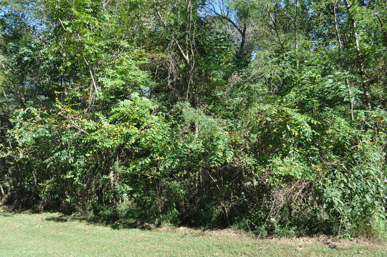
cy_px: 128
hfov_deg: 62.0
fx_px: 322
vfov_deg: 43.5
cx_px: 194
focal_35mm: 30
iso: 200
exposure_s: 1/200
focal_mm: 20
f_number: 7.1
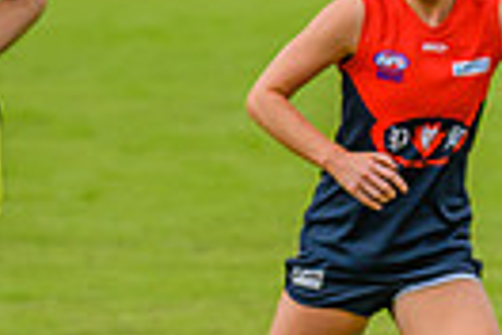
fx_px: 18182
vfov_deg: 1.1
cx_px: -720
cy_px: 85
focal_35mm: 1304
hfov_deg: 1.6
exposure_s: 1/2000
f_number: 5.6
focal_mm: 240
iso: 800
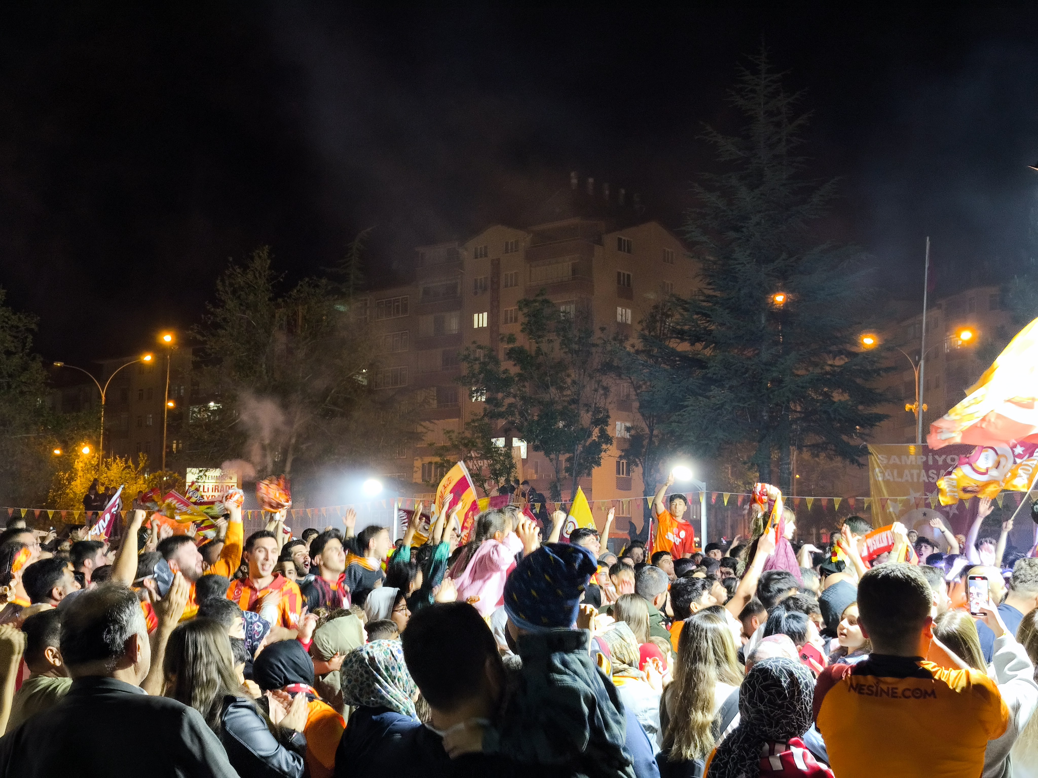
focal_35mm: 46
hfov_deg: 41.2
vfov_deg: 31.5
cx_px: 519
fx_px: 1379
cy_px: 389
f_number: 1.6
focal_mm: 6.57
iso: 320
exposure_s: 1/50
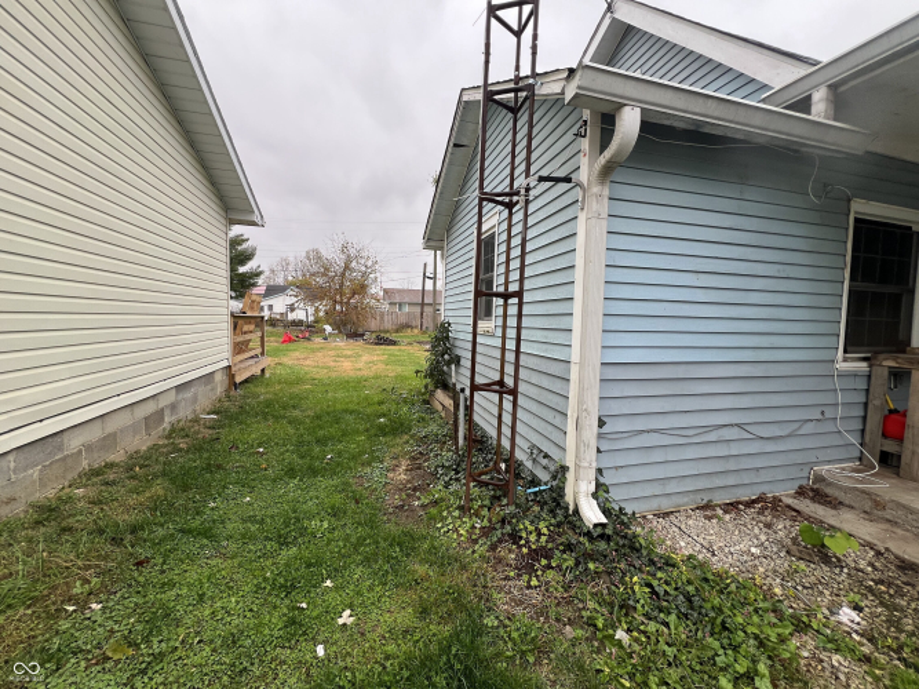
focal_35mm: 13
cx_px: 460
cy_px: 344
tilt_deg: -4.5
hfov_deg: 106.2
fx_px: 345
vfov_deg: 89.9
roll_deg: -2.2
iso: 32
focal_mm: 1.57
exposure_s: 1/218
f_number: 1.8
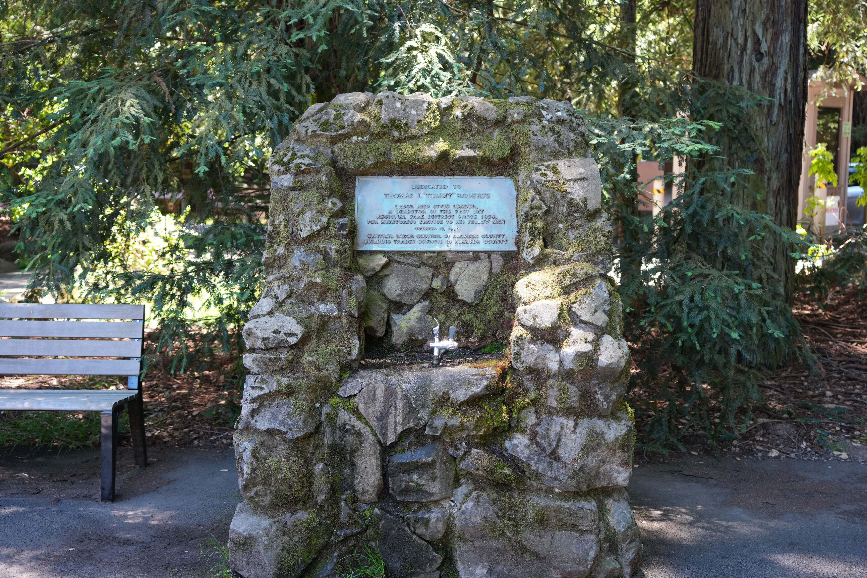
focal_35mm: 50
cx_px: 434
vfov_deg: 27.0
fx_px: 1204
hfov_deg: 39.6
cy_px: 289
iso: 640
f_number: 4.5
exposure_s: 1/100
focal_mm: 50
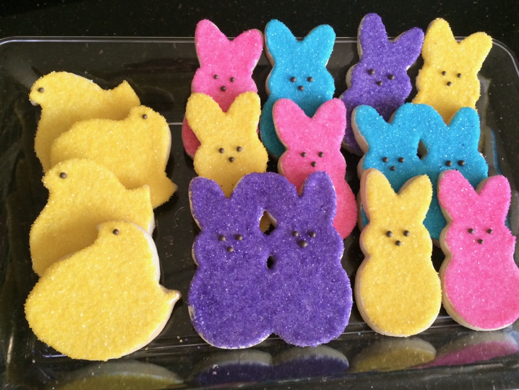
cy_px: 195
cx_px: 260
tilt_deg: -64.9
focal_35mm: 29
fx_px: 435
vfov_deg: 48.3
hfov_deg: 61.6
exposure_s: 1/30
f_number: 2.2
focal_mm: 4.15
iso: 200
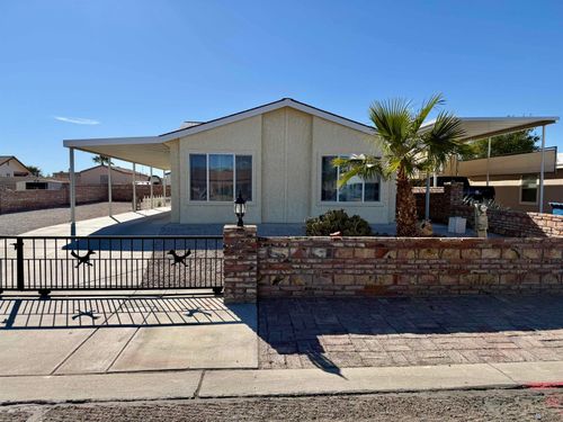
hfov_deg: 71.6
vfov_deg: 56.8
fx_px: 390
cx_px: 282
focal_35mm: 24
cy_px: 211
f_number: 1.78
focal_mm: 6.76
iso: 80
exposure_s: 1/7353
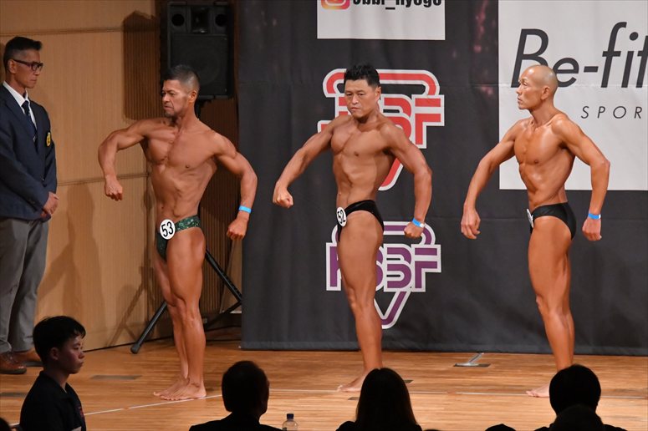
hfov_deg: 8.1
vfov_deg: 5.4
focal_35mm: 255
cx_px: 324
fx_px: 4588
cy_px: 216
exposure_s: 1/400
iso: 9000
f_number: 5.6
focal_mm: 170
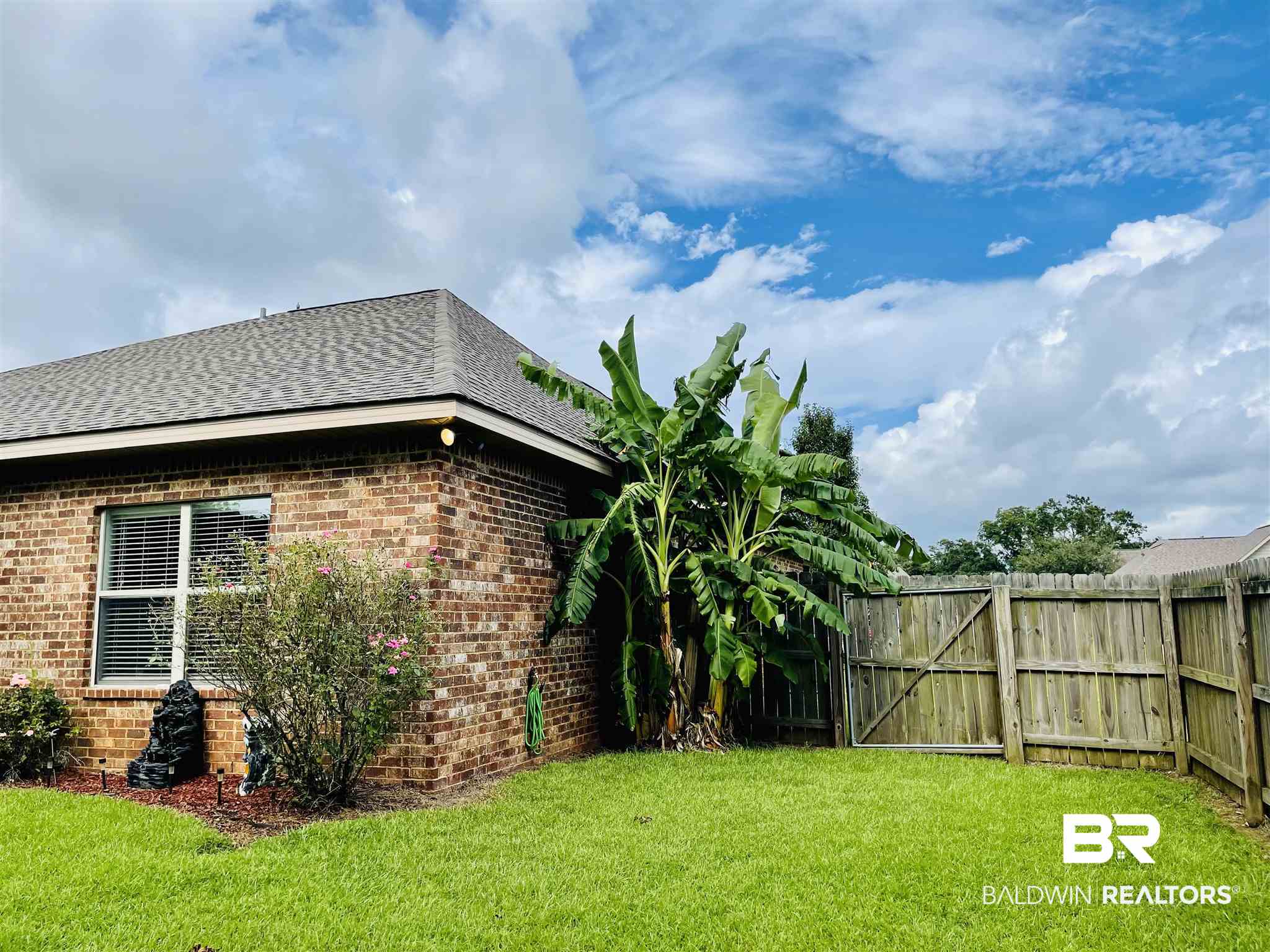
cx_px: 635
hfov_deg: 67.3
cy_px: 476
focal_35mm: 26
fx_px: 954
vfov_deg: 53.1
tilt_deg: +7.4
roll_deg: +0.5
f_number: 1.6
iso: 32
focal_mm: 5.1
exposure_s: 1/5128
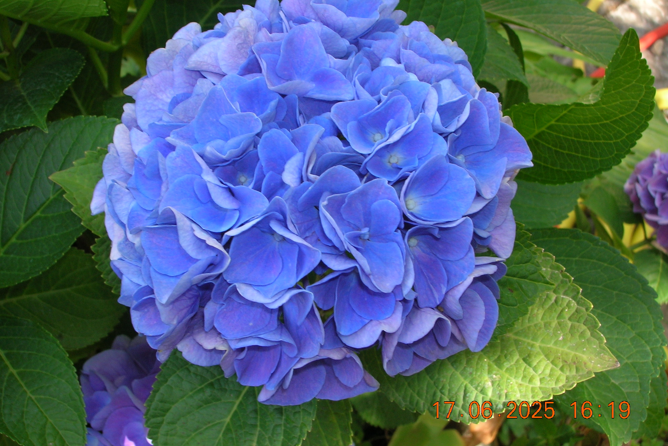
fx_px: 983
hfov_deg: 37.5
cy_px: 208
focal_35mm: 53
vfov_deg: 25.5
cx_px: 333
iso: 50
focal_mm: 8.4
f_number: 5.6
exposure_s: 1/30
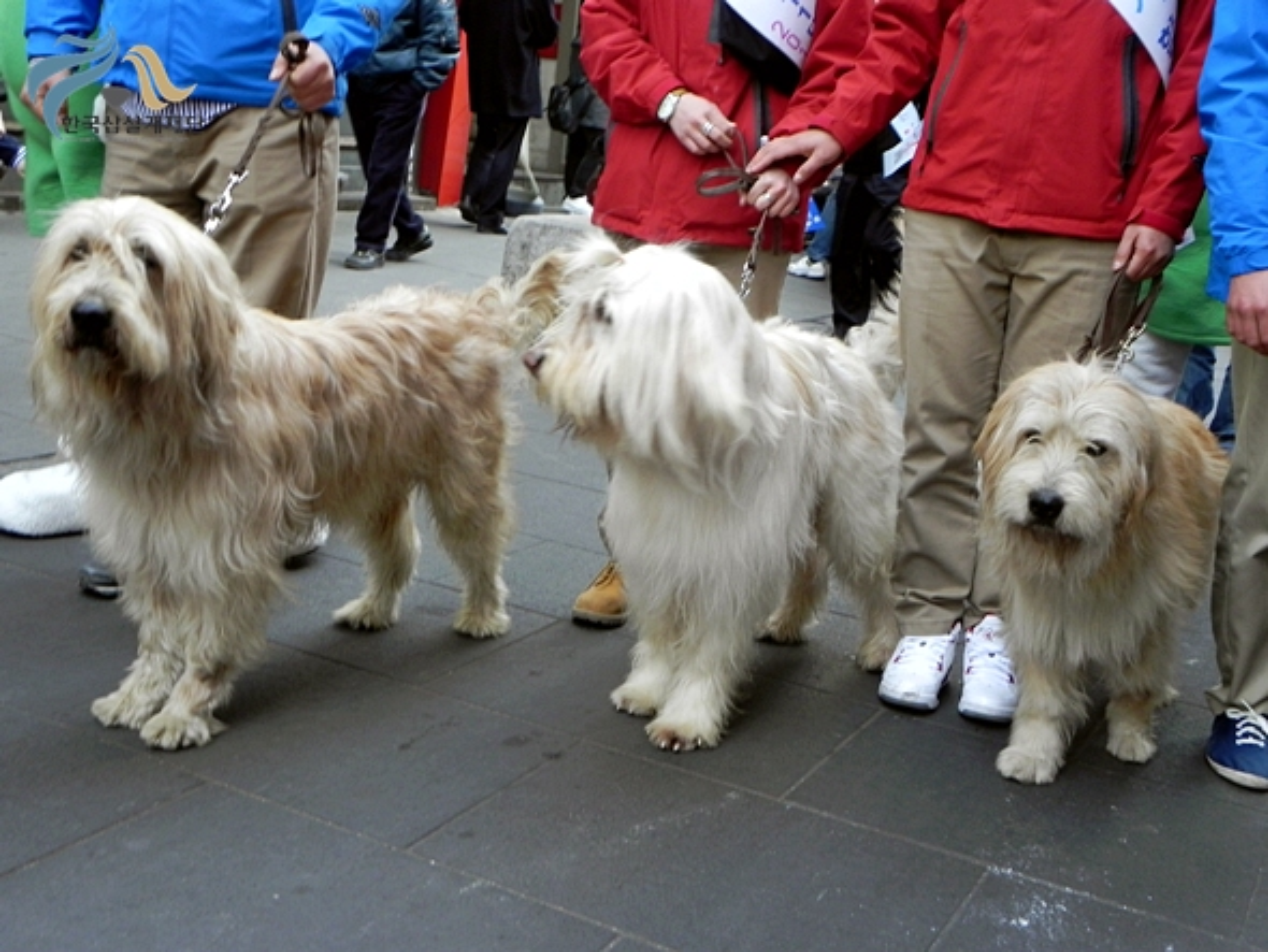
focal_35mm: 41
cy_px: 476
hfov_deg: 45.8
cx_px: 634
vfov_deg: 35.2
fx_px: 1502
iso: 160
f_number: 3.5
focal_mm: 7.3
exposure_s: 1/87.5
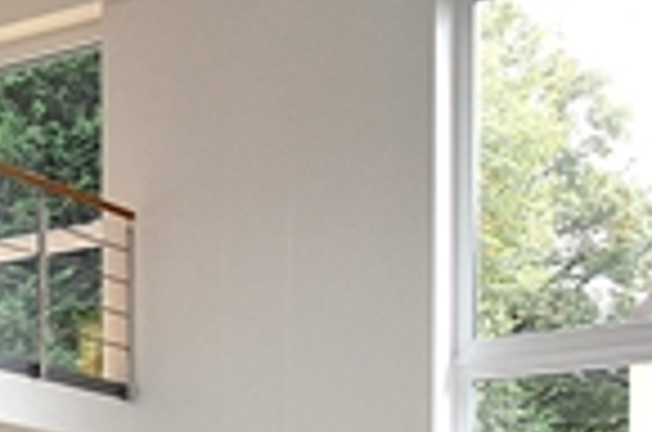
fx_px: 1952
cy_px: 828
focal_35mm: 108
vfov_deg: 11.5
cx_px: -576
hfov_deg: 15.7
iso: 800
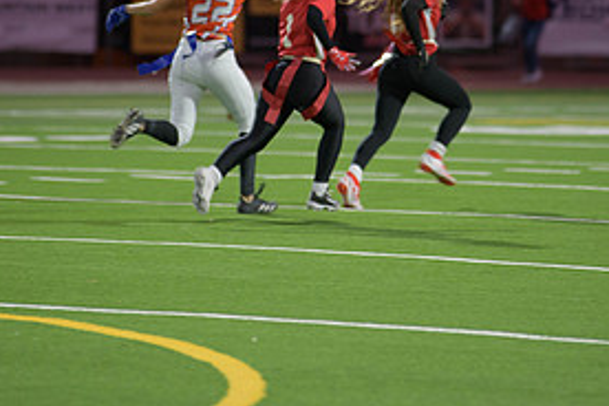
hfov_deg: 4.9
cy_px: 39
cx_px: 338
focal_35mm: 421
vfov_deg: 3.3
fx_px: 7121
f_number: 2.8
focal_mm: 200
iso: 900
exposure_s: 1/200
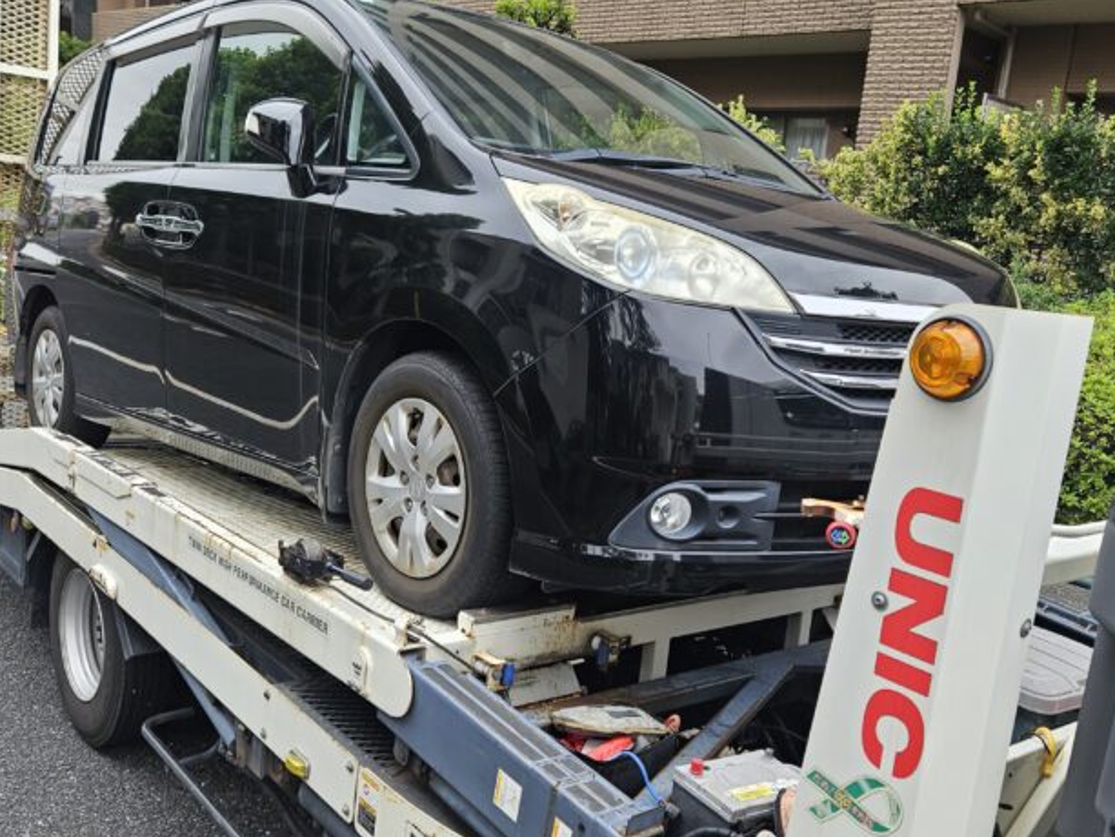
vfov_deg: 56.8
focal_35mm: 24
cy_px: 406
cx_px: 553
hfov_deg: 71.6
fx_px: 773
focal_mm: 5.4
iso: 25
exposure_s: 1/128
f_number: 1.8
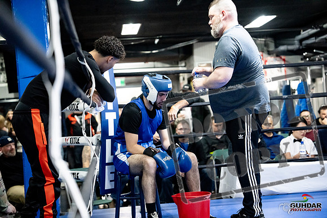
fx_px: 636
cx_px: 164
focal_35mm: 70
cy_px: 109
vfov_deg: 19.5
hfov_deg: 28.8
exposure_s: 1/1000
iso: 10000
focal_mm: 70
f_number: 2.8
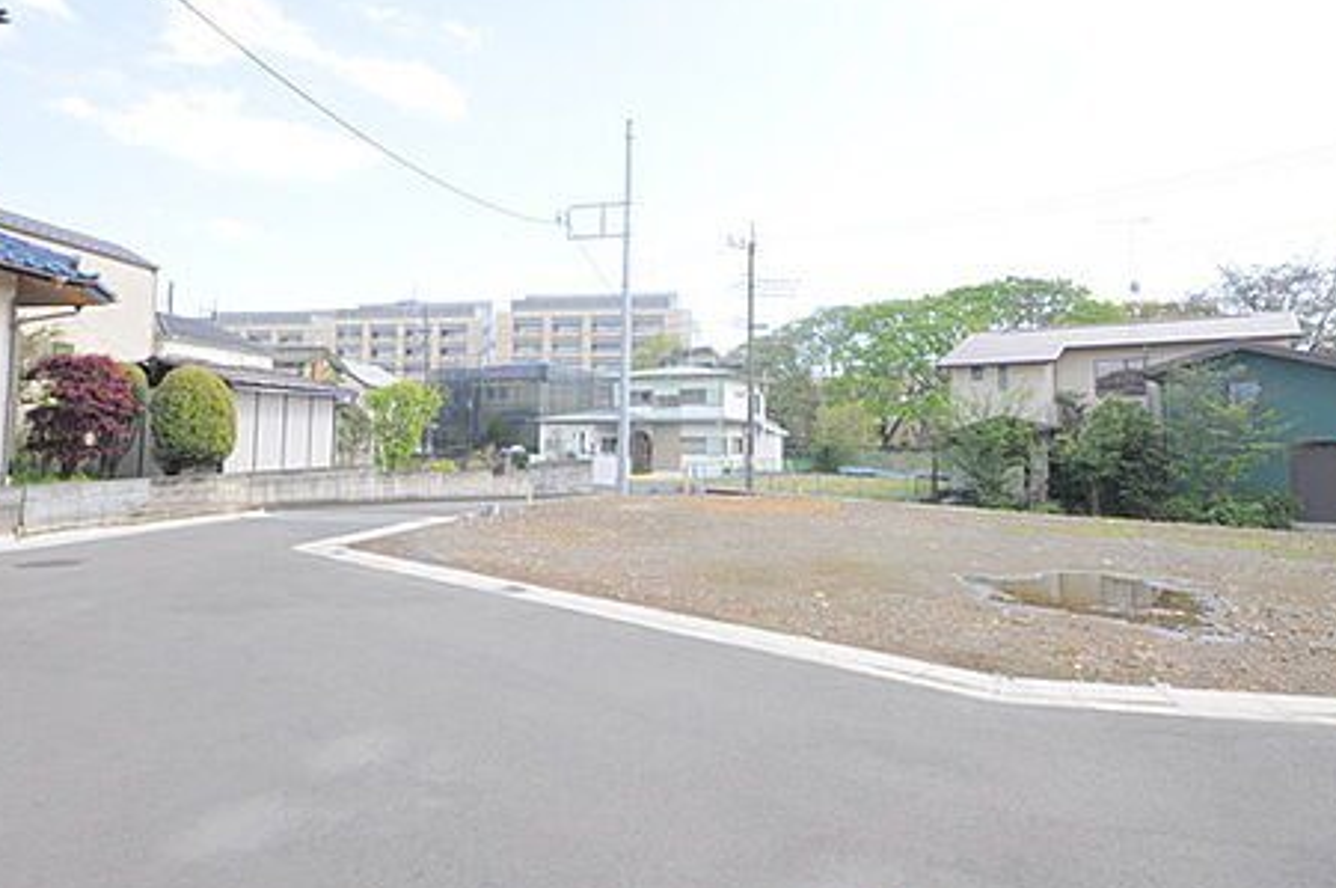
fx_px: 741
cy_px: 380
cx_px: 656
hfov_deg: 84.0
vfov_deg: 61.5
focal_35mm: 20
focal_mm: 10
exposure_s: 1/80
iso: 400
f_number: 4.5
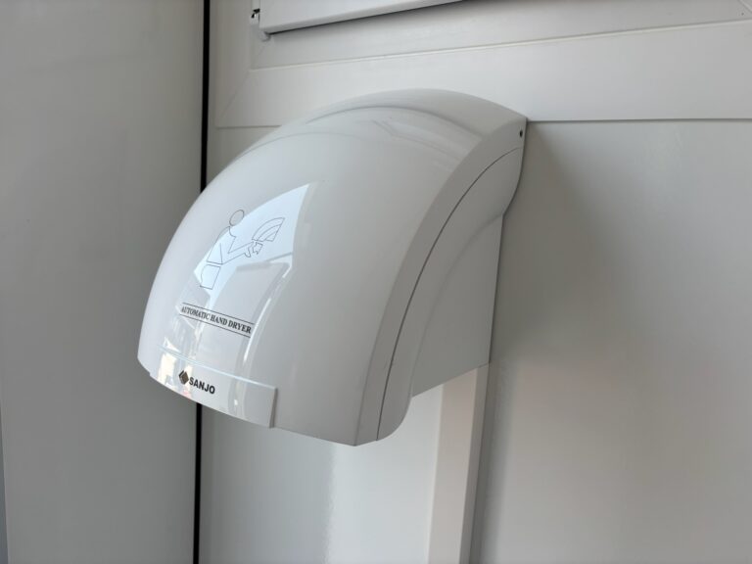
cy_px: 282
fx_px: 565
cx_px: 376
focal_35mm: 26
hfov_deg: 67.3
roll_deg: -2.6
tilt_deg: -11.5
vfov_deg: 53.1
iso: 50
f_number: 1.6
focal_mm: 5.96
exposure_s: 1/460
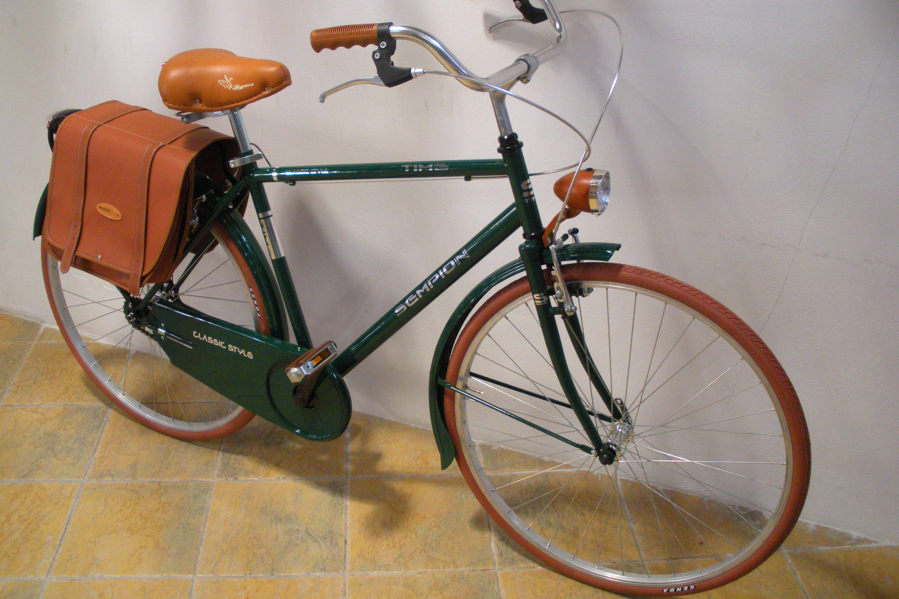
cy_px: 274
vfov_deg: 35.0
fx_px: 949
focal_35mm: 38
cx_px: 450
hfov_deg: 50.7
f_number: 3.5
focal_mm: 6.3
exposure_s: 1/58
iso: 310
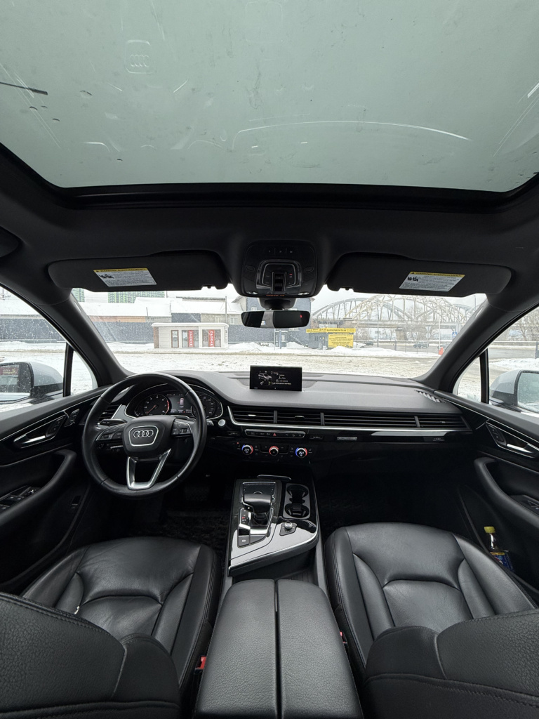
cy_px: 360
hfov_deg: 85.7
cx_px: 270
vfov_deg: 102.1
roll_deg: -0.9
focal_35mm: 14
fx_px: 291
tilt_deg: -3.8
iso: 50
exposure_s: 1/270
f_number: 2.2
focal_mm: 2.22
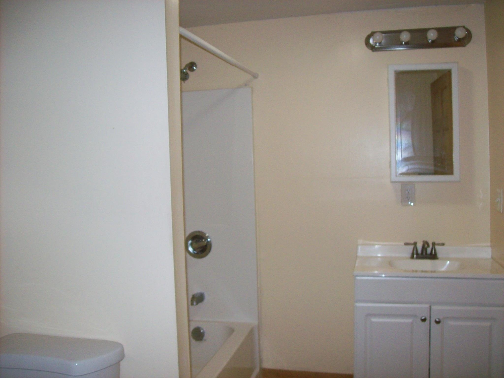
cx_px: 252
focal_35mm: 36
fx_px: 524
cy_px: 189
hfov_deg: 51.4
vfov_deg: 39.7
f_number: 2.7
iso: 200
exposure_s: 1/64
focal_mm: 6
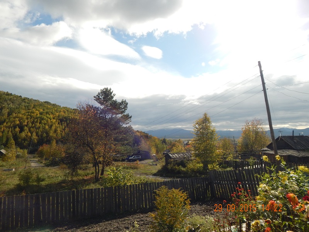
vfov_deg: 61.1
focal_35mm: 22
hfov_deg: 76.4
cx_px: 154
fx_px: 196
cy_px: 116
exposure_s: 1/1500
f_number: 6
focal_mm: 4
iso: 200
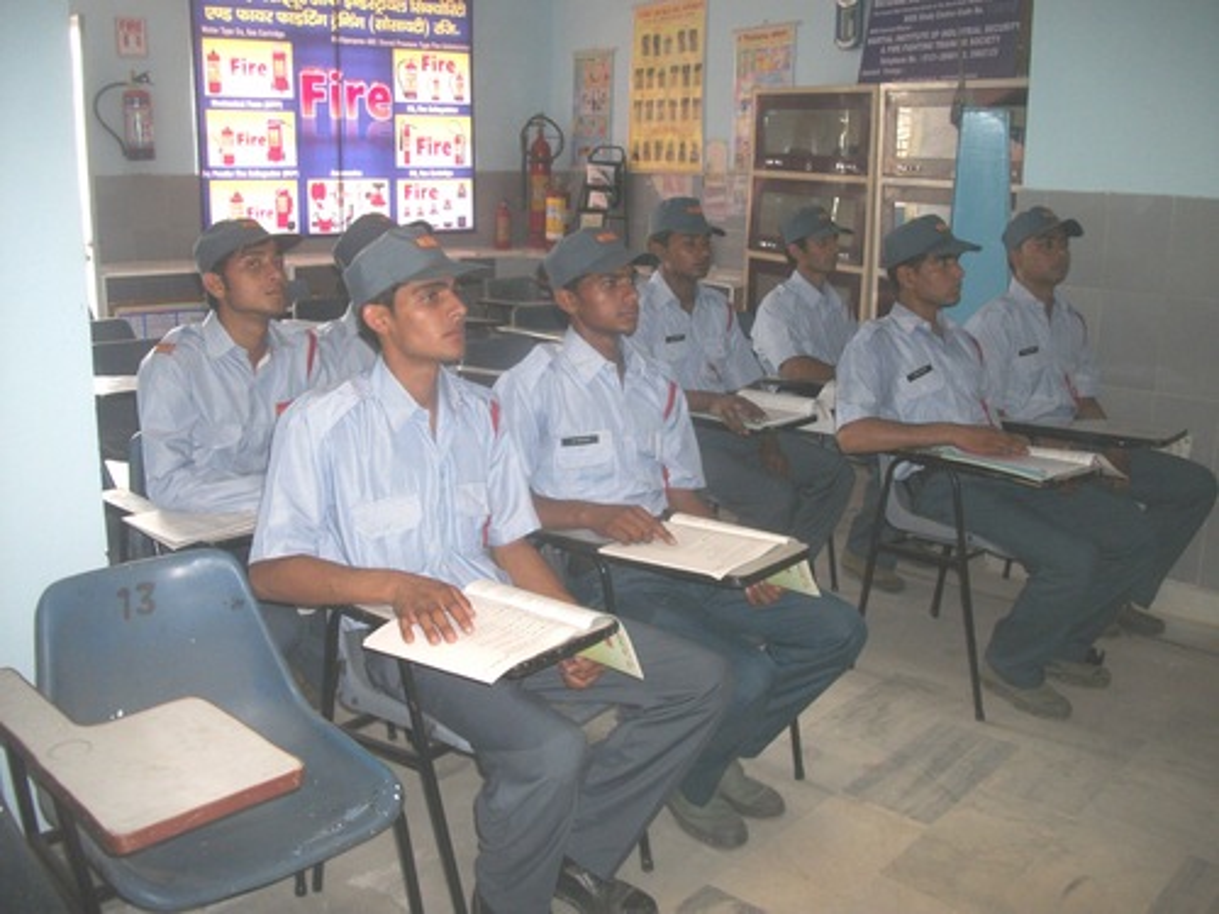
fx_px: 1127
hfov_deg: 56.8
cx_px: 610
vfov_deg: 44.2
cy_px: 457
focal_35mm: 32
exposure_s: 1/60
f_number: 2.9
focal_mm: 5.7
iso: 160
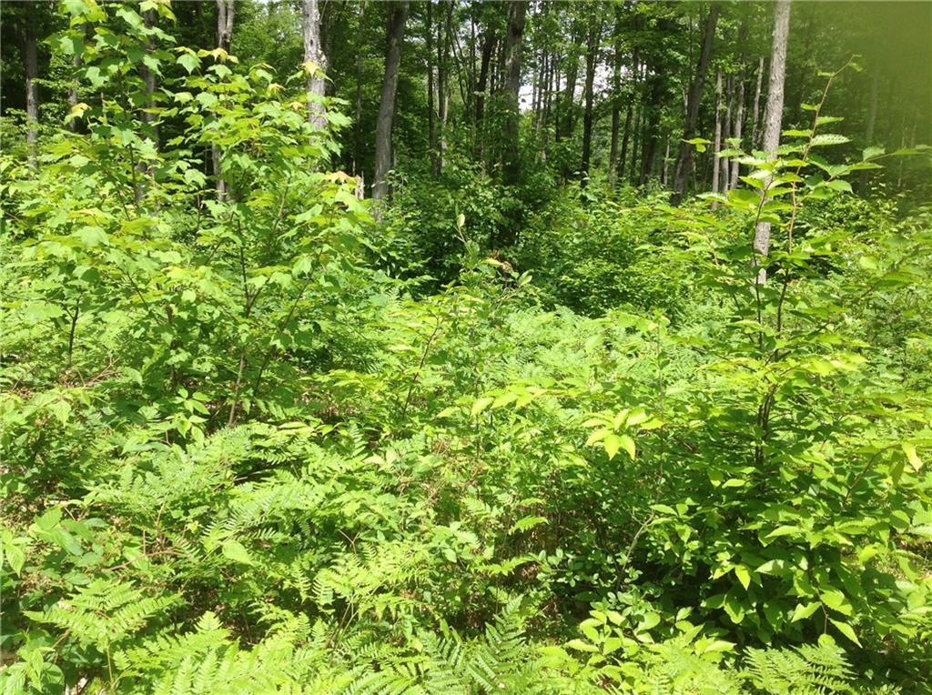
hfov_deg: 52.7
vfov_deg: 40.6
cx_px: 466
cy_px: 348
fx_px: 941
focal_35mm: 35
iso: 50
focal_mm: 4.28
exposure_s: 1/1314
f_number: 2.4
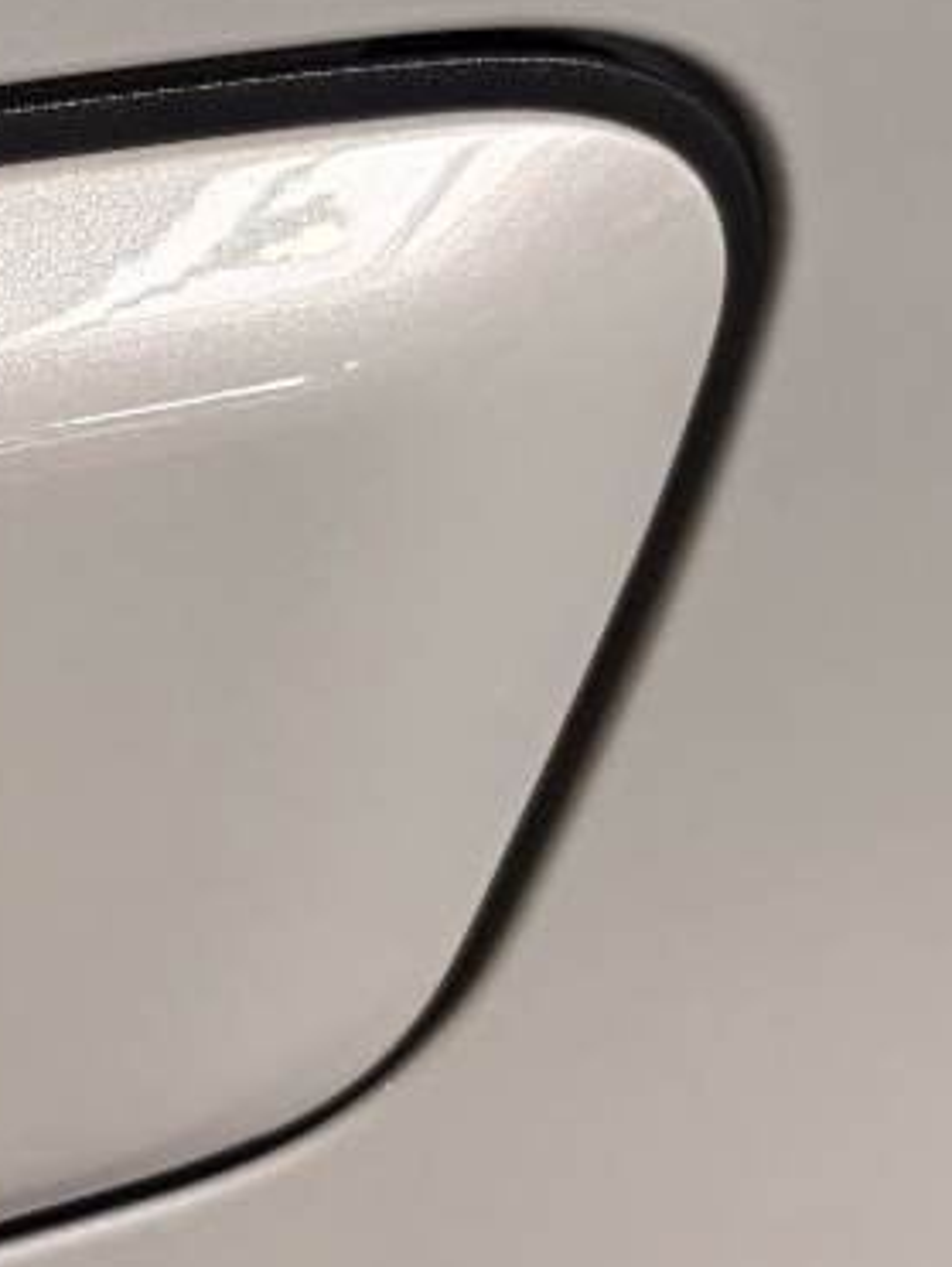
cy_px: 642
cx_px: -201
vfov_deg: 15.6
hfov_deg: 11.5
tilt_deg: -41.2
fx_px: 4612
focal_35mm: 126
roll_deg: -13.1
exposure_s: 1/100
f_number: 1.6
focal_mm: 5.96
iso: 40
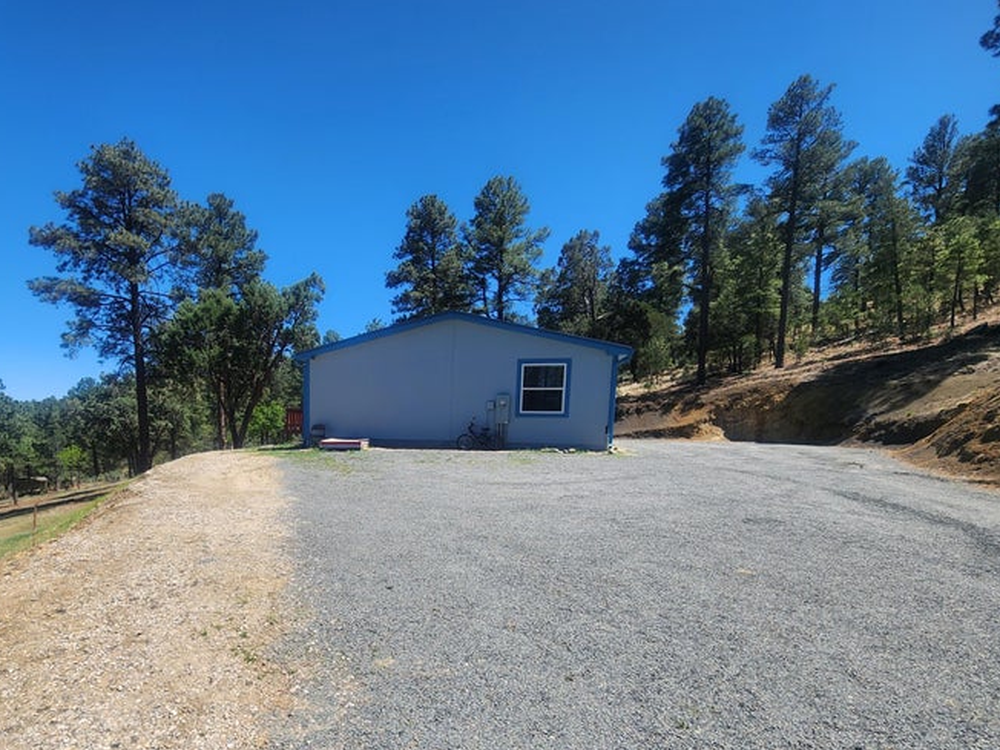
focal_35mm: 17
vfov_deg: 73.0
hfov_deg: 88.9
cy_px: 485
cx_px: 366
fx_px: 491
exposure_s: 1/1563
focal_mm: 2.2
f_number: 2.2
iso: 50
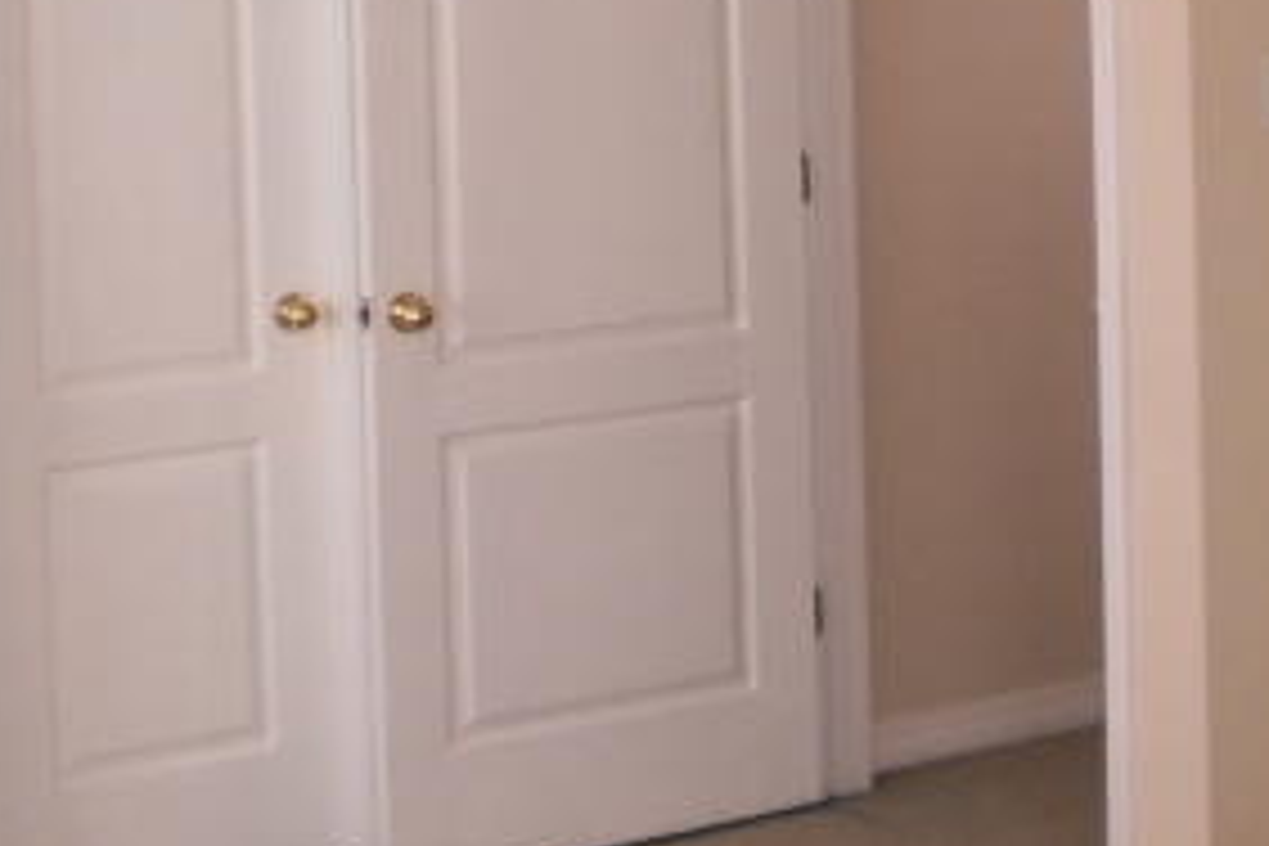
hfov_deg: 23.9
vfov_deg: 15.5
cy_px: -176
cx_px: 756
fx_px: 2996
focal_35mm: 85
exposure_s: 1/30
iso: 125
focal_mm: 6.3
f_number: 3.1
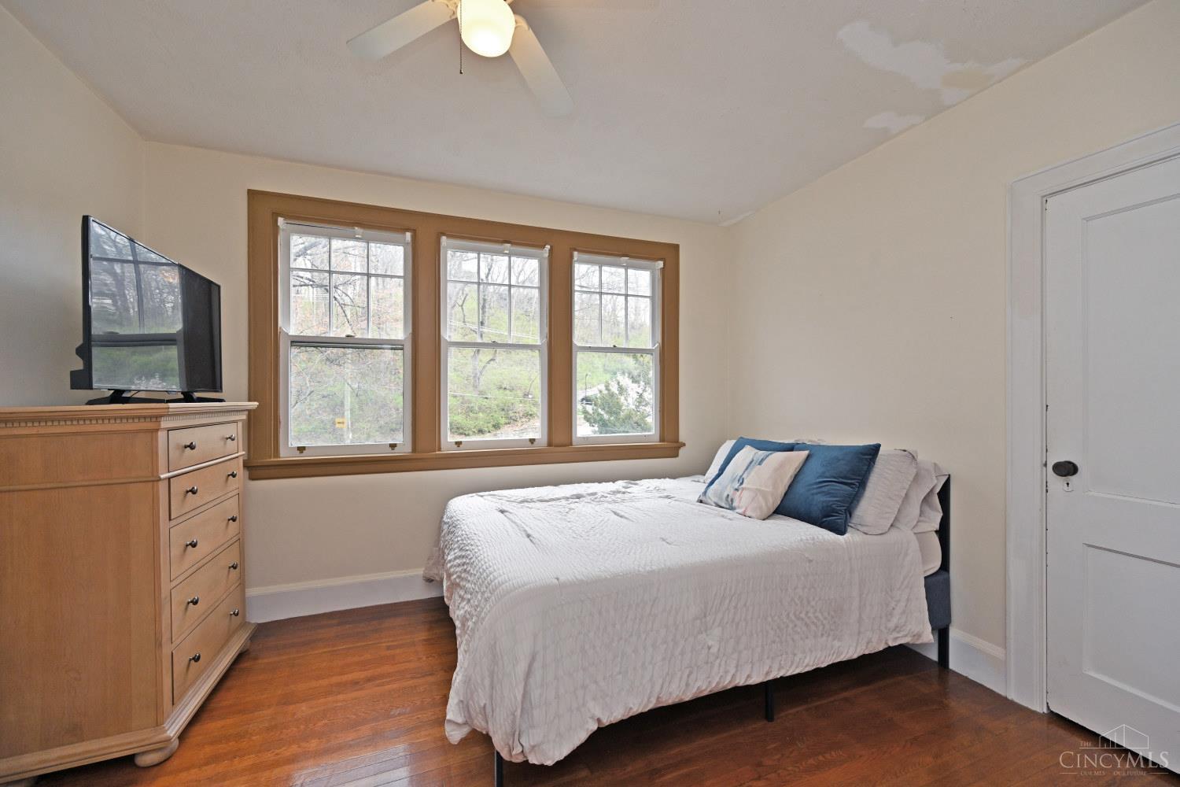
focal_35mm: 14
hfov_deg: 104.3
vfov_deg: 81.2
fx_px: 459
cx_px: 590
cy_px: 394
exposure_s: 1/100
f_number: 5.6
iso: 200
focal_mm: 14
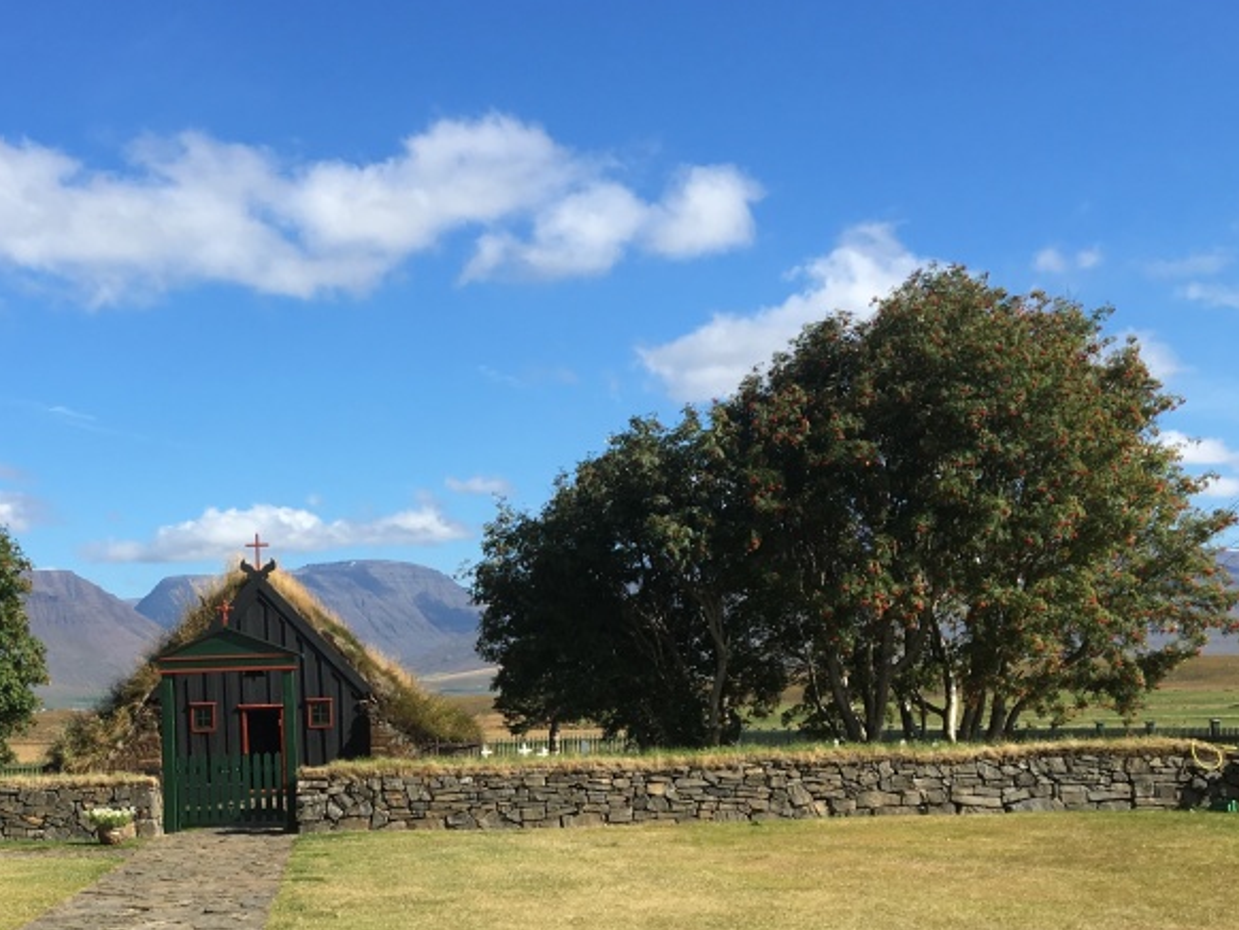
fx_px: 1826
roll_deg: +1.3
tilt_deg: -1.7
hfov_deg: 36.6
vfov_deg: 28.0
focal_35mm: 51
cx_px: 304
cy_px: 743
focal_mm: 4.15
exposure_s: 1/1241
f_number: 2.2
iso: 25
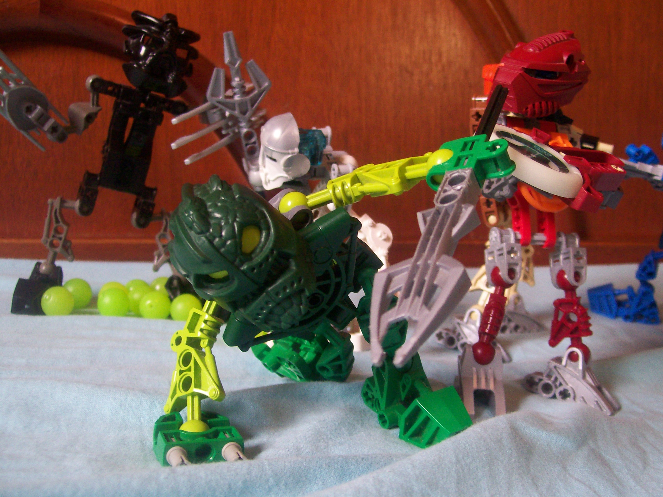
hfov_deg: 51.4
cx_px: 332
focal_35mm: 36
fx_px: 690
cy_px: 248
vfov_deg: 39.7
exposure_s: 1/32
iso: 141
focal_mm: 6
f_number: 2.7
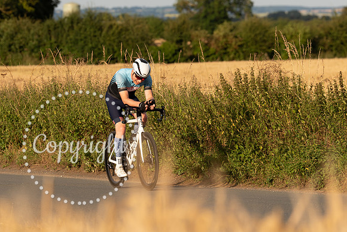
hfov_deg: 7.6
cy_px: 78
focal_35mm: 272
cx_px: 145
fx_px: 2627
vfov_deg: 5.0
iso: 160
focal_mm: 170
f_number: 4.5
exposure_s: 1/800
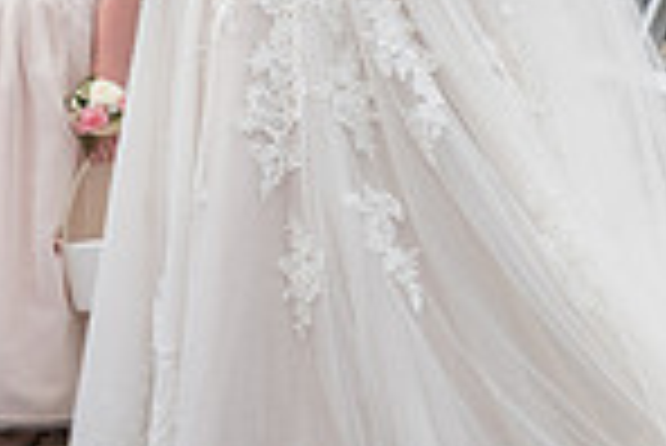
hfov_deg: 10.1
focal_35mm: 204
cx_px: 288
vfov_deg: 6.7
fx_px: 3778
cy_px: -92
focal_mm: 52
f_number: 2.8
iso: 64
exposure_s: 1/1250
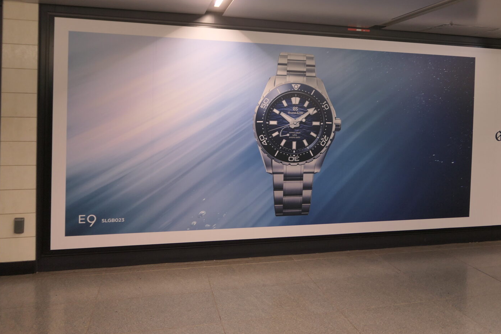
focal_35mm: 33
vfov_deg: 39.6
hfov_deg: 56.8
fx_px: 459
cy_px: 117
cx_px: 302
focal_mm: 8.8
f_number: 1.4
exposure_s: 1/125
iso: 125
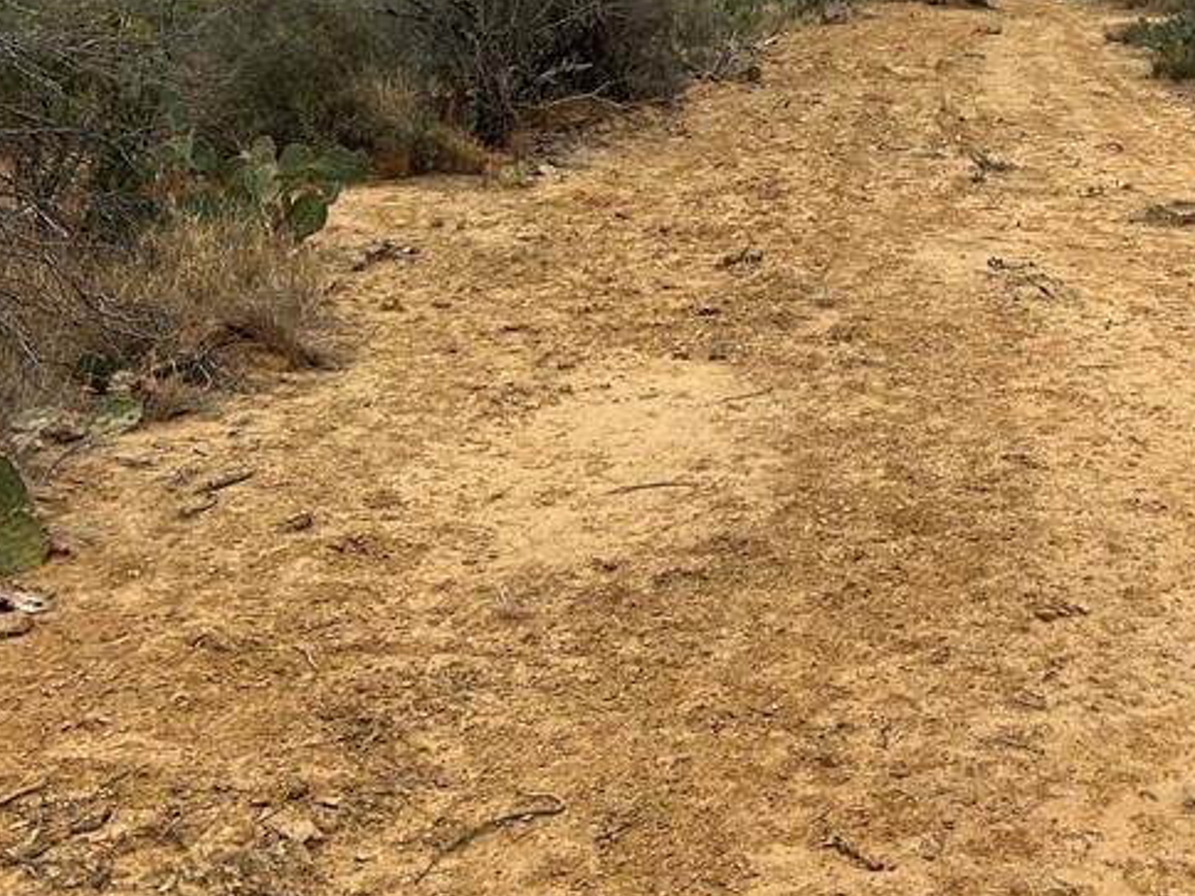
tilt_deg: -1.5
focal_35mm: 55
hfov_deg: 33.5
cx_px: 1027
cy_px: -27
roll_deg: +1.0
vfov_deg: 25.1
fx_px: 1899
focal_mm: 5.7
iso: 50
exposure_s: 1/709
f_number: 1.5
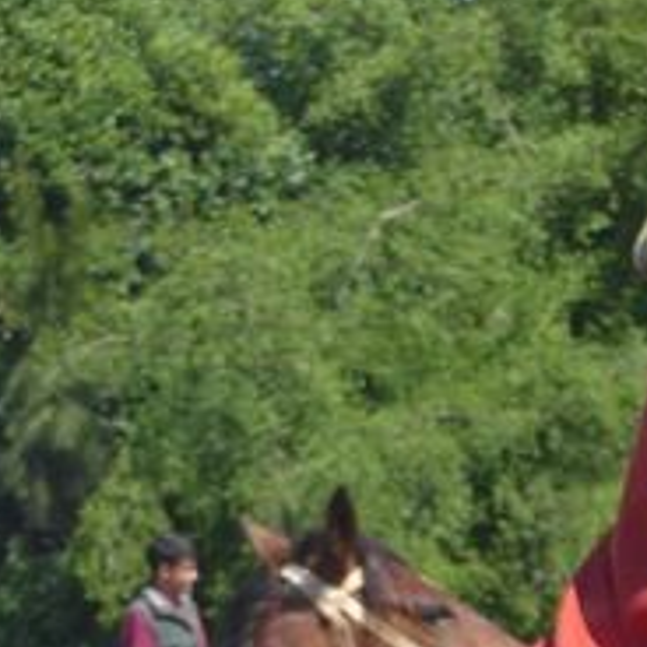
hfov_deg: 3.0
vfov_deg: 3.0
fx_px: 12223
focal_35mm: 578
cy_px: 918
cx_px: 197
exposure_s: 1/200
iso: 80
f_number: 5.3
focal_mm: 24.2
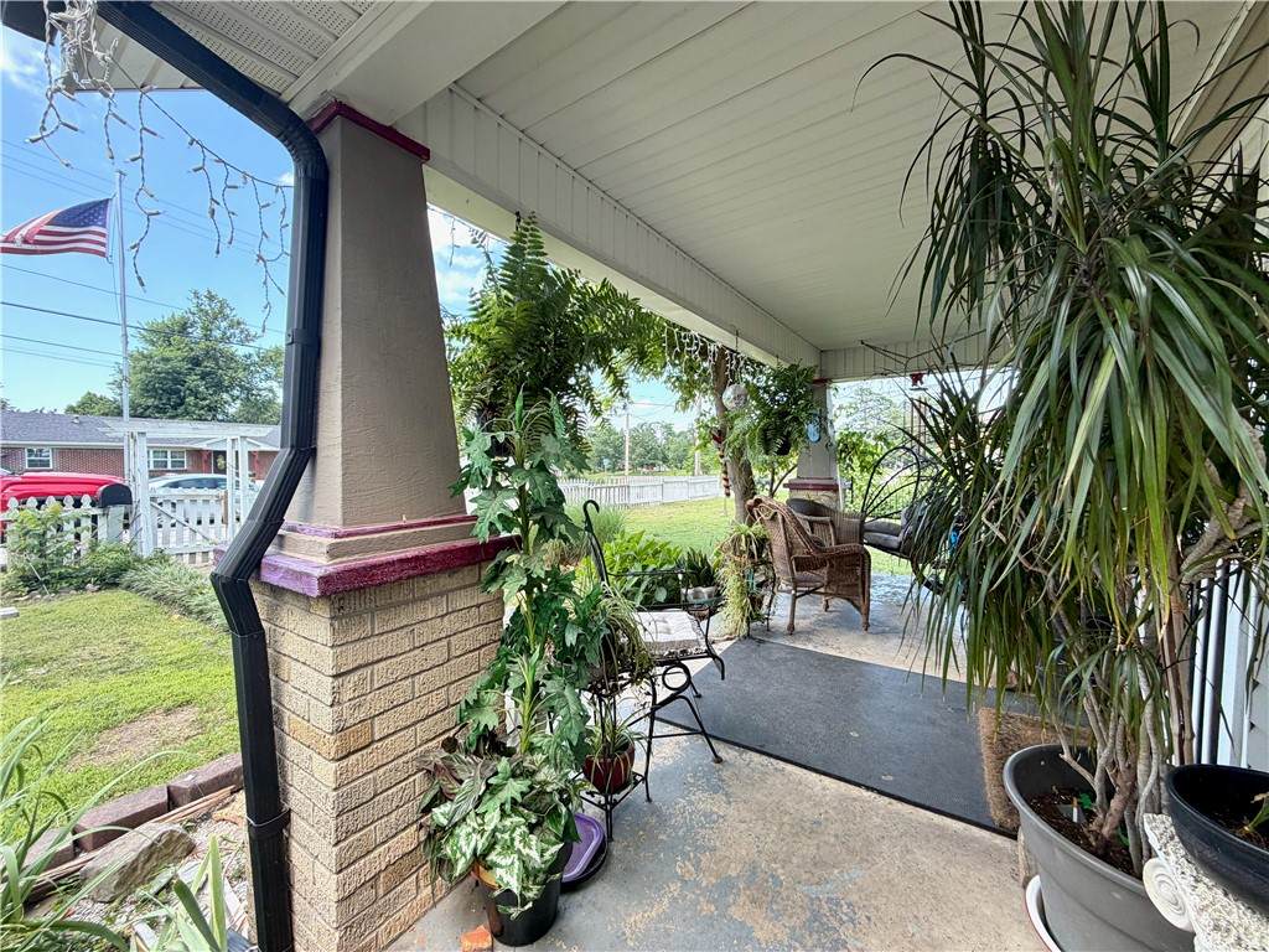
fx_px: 513
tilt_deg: -1.3
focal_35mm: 14
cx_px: 634
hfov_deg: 102.1
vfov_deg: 85.7
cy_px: 476
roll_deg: -0.2
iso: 50
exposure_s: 1/149
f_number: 2.2
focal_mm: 2.22
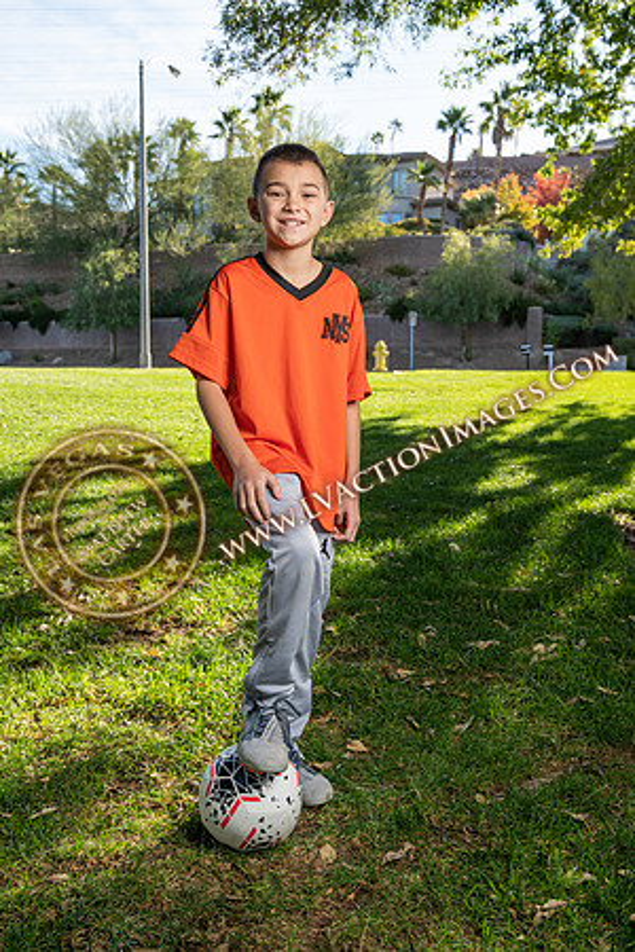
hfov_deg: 40.0
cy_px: 476
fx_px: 873
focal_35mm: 33
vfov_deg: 57.2
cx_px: 318
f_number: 5.6
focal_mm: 33
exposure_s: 1/160
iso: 100
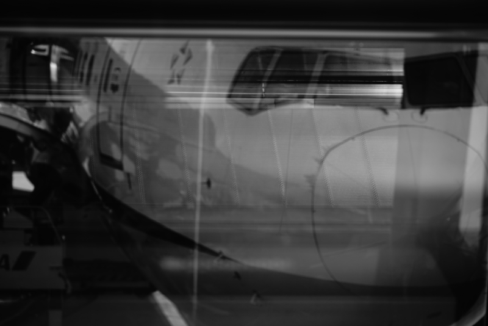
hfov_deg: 8.6
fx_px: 3254
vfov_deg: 5.7
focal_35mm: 240
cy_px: 163
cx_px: 244
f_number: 8
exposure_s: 1/320
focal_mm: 240
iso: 100
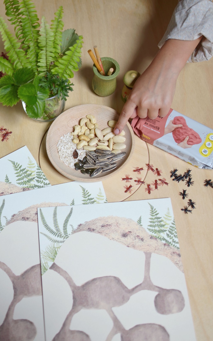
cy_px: 171
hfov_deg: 24.2
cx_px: 101
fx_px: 497
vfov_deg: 37.9
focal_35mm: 54
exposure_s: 1/100
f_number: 1.8
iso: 140
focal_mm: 35
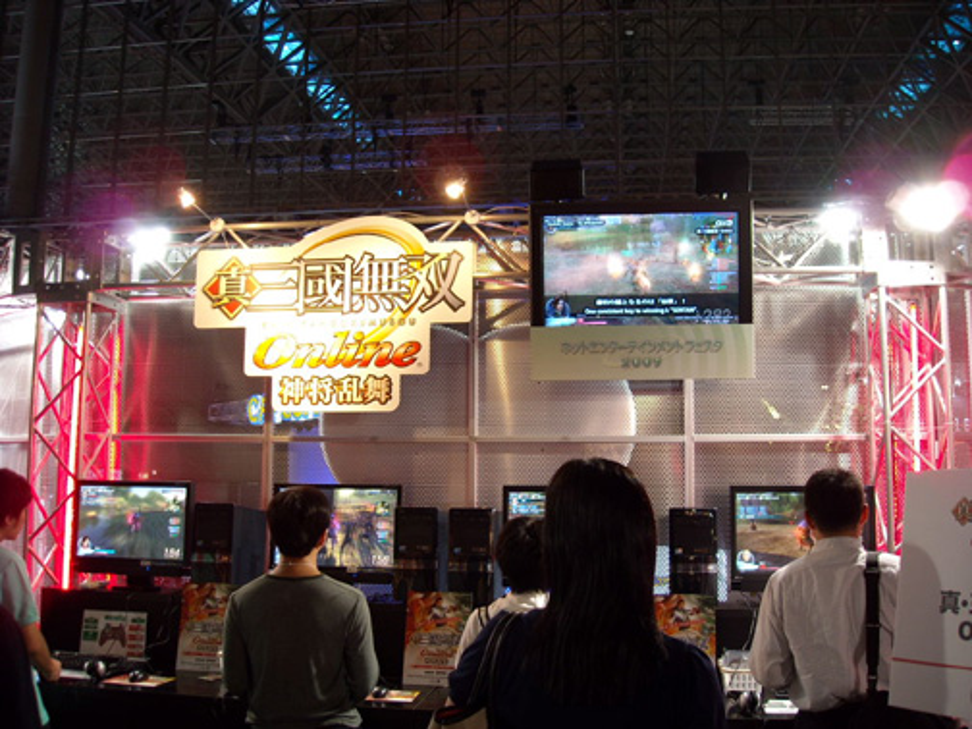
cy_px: 364
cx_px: 486
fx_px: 983
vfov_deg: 40.7
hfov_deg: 52.6
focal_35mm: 35
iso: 73
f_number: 2.8
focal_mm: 5.7
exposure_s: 1/8
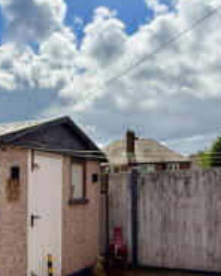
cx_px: 55
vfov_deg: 41.4
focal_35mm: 43
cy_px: 213
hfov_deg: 34.2
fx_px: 352
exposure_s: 1/2976
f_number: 2.2
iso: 80
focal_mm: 2.22
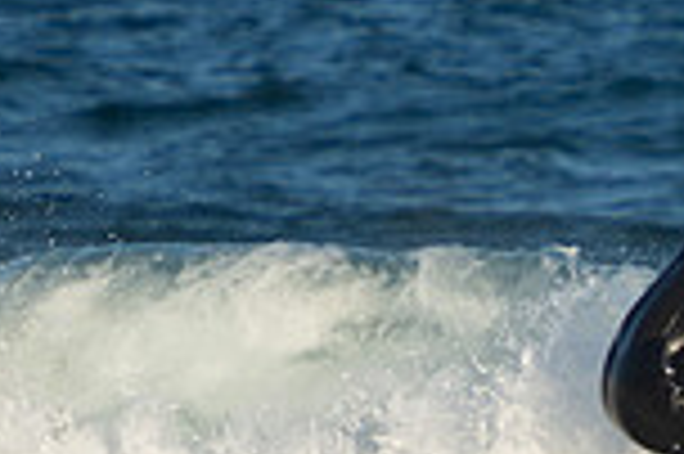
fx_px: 34789
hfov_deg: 1.1
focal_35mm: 1833
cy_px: 555
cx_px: 729
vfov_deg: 0.7
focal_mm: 320
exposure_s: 1/640
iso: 140
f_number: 5.6
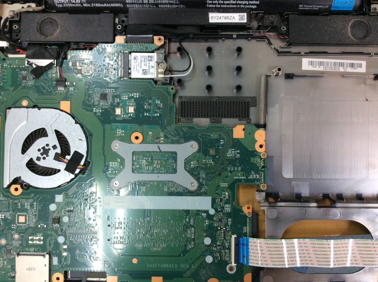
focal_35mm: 32
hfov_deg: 56.9
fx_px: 349
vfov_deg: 44.1
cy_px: 141
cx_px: 189
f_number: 2.4
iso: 50
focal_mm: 3.3
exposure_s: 1/24
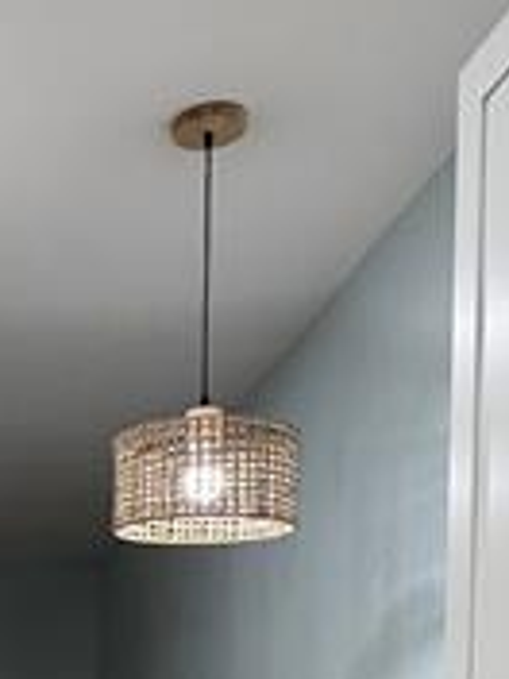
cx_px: -158
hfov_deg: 21.6
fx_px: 1196
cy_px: 764
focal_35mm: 61
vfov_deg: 28.5
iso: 250
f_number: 2.2
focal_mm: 2.22
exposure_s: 1/120
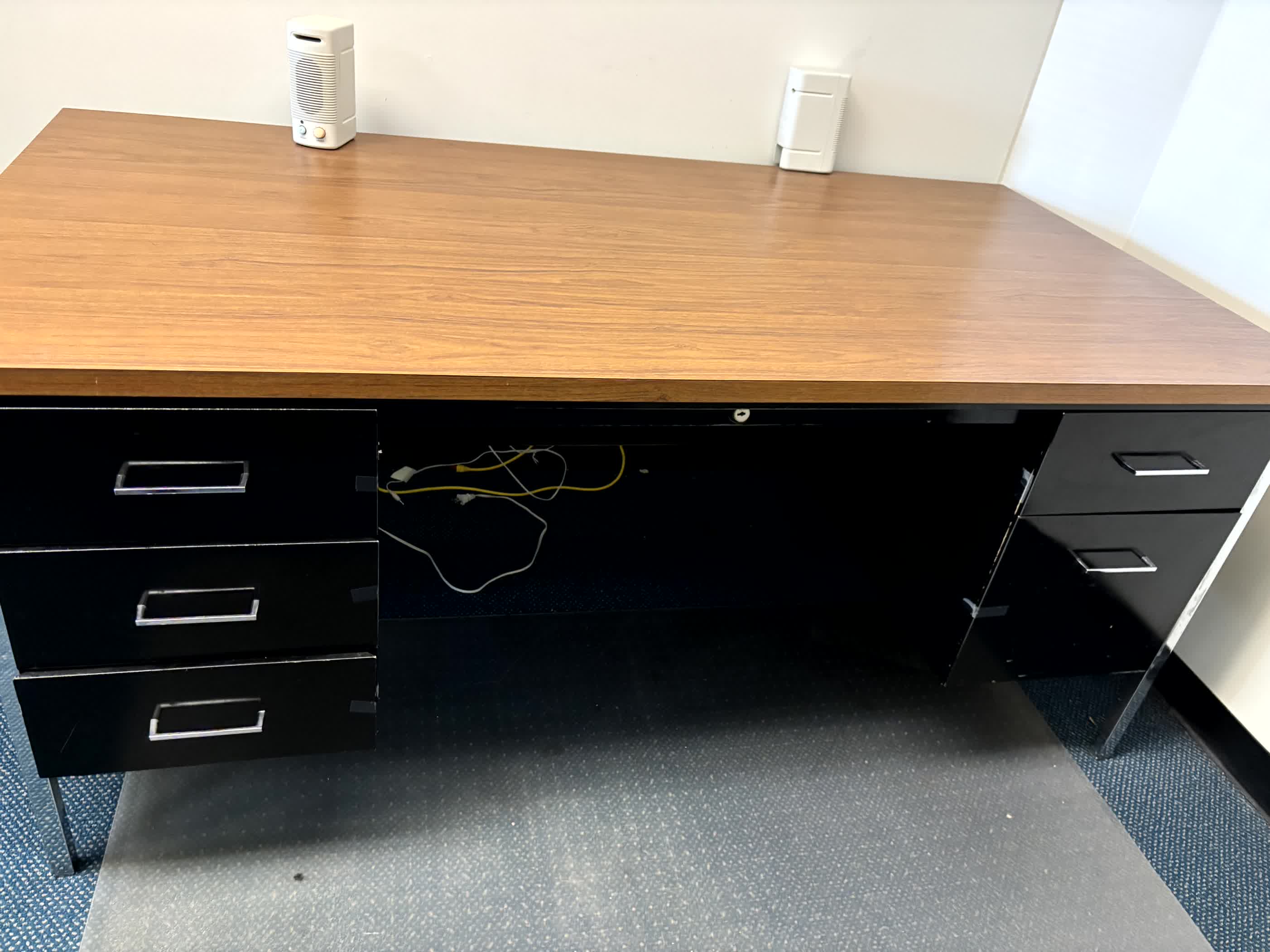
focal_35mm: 26
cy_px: 476
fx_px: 954
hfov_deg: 67.3
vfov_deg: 53.1
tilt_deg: -30.5
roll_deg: -8.6
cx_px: 635
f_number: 1.6
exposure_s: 1/40
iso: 500
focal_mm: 5.96
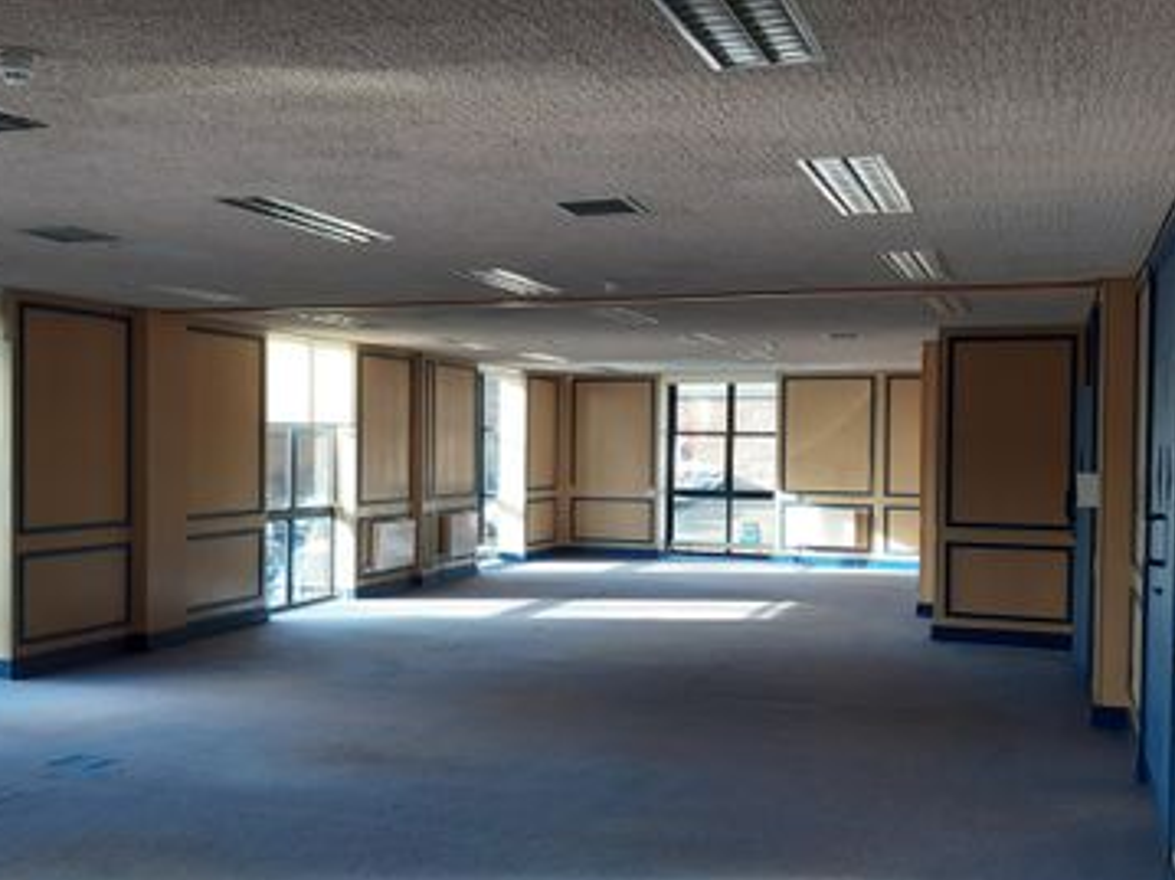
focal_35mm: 29
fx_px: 984
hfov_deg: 61.5
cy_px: 484
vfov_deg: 48.1
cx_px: 527
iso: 40
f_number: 1.7
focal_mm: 3.92
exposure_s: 1/50
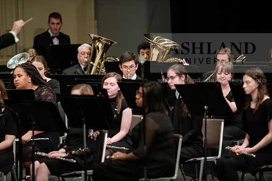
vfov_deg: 4.6
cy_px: 90
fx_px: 2282
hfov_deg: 6.8
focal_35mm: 302
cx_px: 136
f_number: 3.2
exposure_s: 1/250
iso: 4000
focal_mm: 300
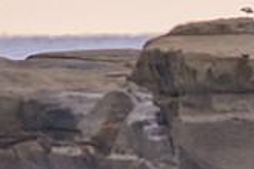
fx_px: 19846
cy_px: 271
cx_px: 336
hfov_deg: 0.7
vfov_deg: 0.5
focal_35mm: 2813
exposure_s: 1/320
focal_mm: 800
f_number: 11
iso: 9000
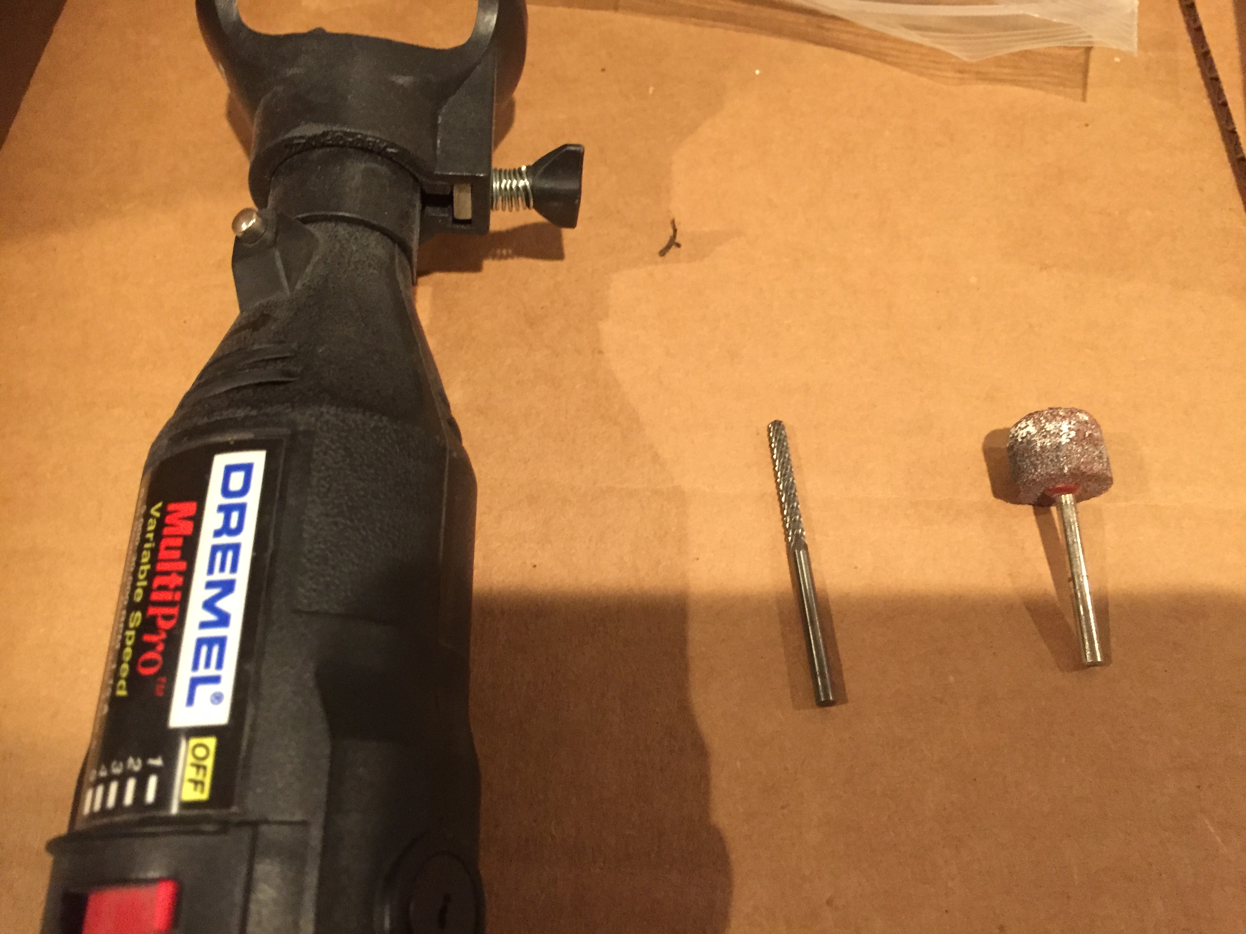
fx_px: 1044
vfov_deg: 48.2
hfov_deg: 61.7
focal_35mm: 29
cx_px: 623
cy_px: 467
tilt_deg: -61.2
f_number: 2.2
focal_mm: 4.15
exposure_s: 1/15
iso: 320
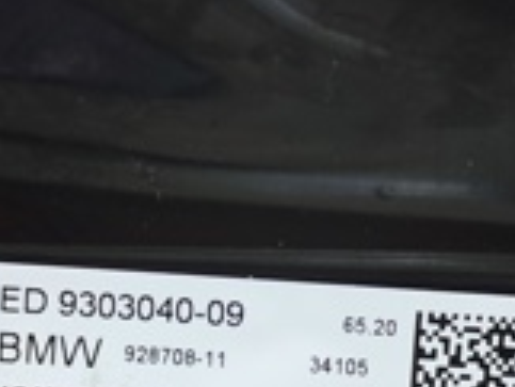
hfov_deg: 18.4
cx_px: 278
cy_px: 267
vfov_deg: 13.8
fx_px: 1593
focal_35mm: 107
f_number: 1.8
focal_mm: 4
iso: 50
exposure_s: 1/50
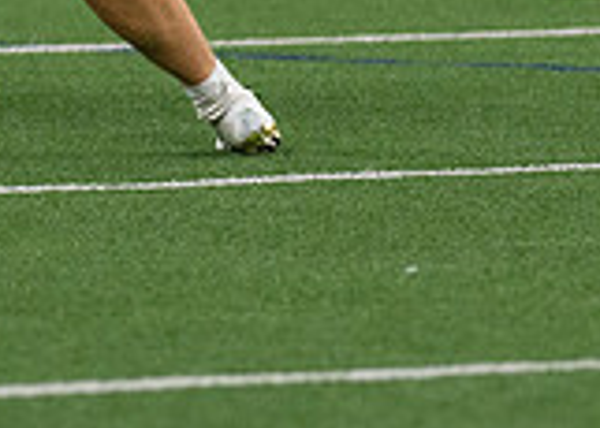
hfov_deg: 2.0
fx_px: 17126
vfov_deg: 1.4
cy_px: -424
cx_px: -337
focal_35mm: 1005
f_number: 1.8
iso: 1000
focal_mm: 135
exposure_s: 1/1250
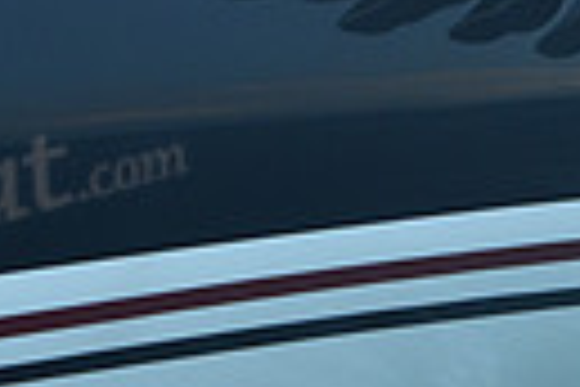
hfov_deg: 4.2
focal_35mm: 495
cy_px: -74
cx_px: 423
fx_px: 7974
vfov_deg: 2.8
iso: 320
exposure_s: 1/640
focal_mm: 110
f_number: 4.5
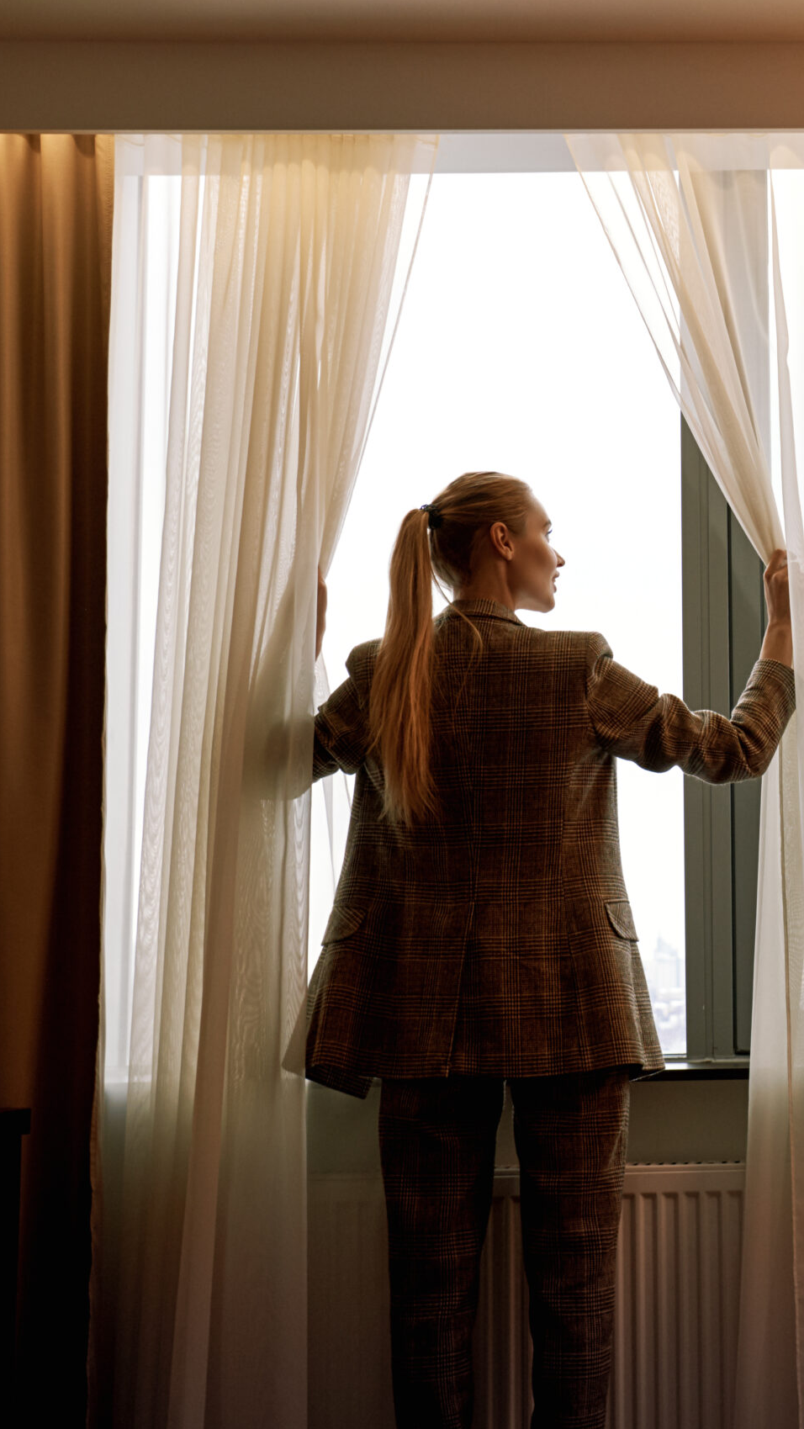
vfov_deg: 34.9
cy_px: 715
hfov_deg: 19.3
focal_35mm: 60
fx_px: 2273
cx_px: 865
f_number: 5
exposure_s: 1/100
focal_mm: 38
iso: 500
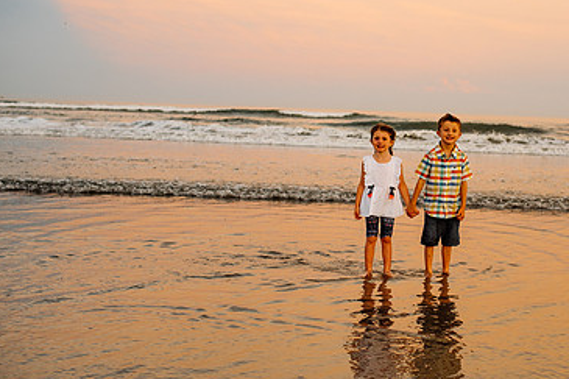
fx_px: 948
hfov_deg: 32.9
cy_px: 186
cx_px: 410
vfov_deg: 22.6
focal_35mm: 60
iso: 320
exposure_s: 1/250
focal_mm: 35
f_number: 2.8
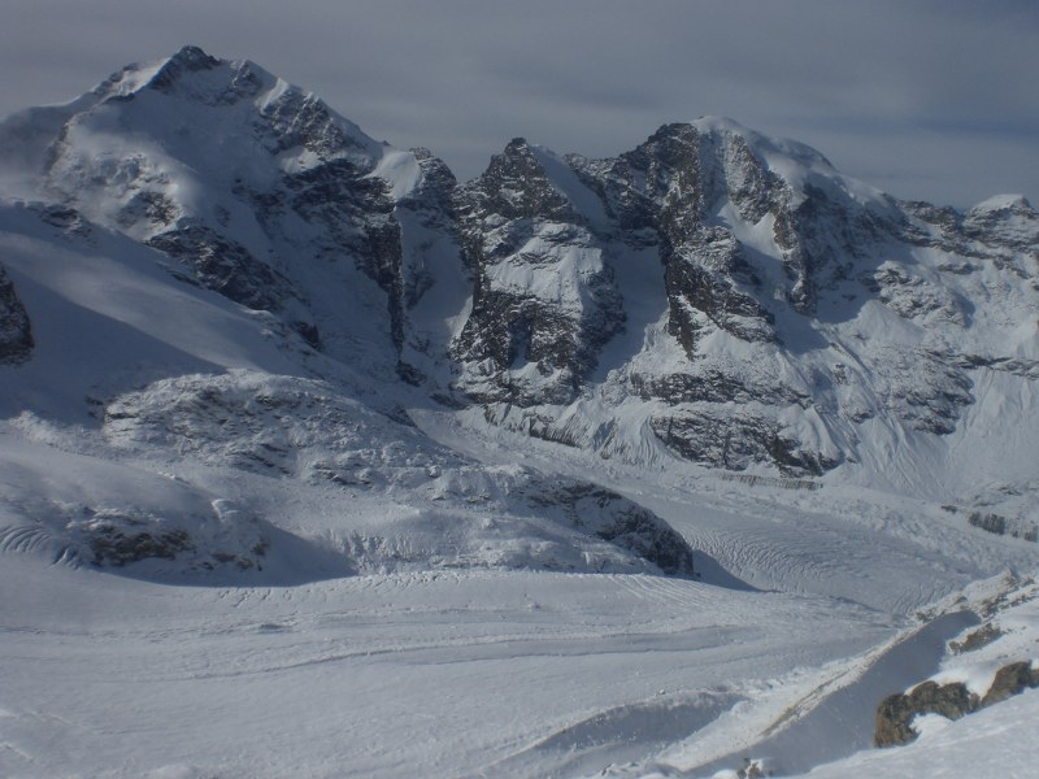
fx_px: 1141
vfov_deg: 37.7
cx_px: 520
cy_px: 390
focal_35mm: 38
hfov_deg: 49.0
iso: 50
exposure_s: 1/1250
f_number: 4.4
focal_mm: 6.3
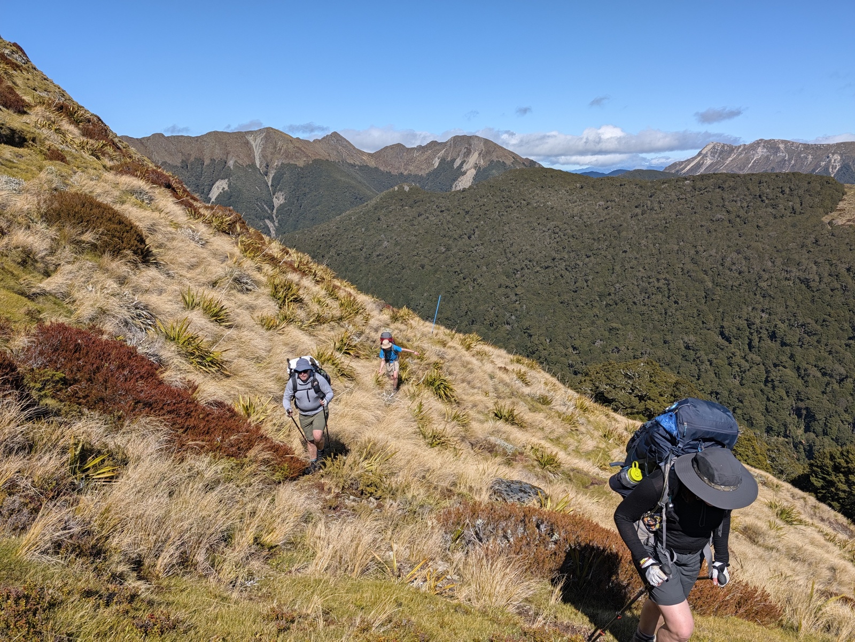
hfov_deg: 71.6
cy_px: 321
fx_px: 593
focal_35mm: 24
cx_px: 428
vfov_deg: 56.9
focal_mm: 6.9
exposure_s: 1/1645
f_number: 1.68
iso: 23
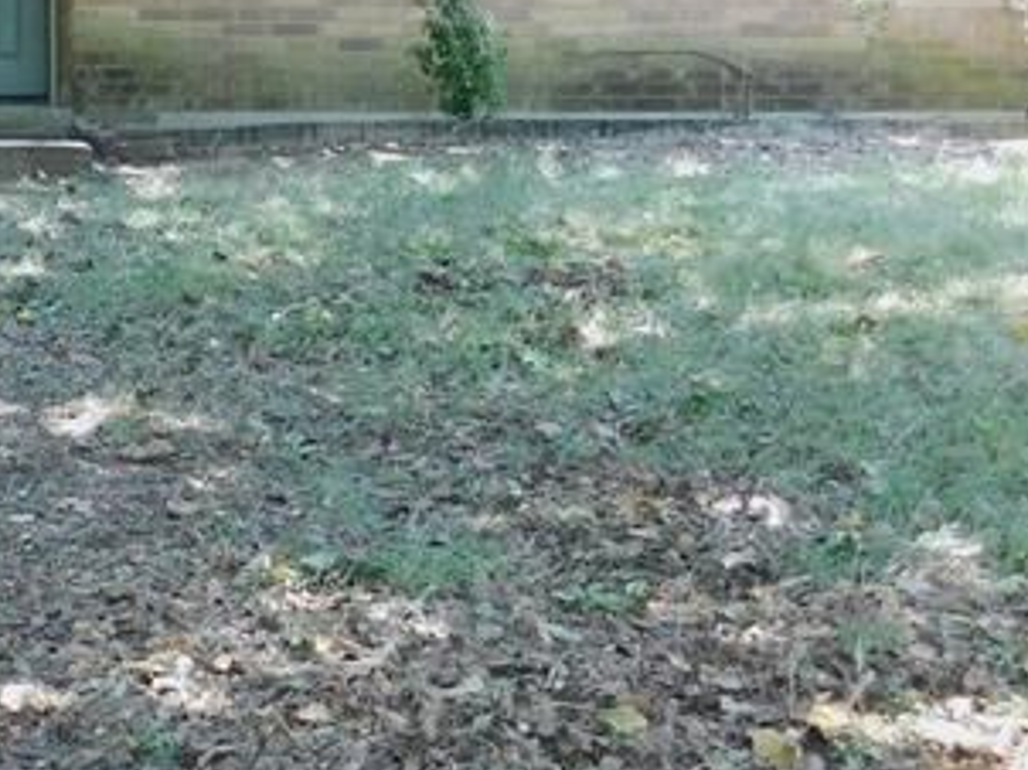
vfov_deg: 18.5
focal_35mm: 78
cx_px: 17
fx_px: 2315
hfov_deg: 24.0
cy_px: 37
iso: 125
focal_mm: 4
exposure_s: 1/100
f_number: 3
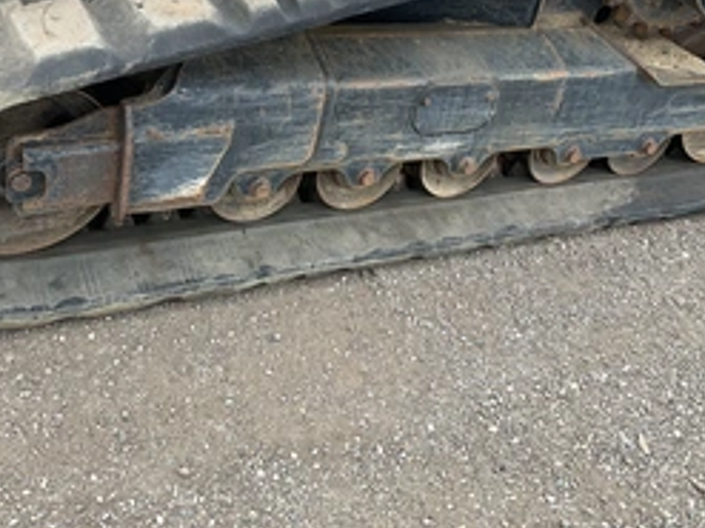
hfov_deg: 40.5
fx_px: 957
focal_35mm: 47
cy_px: 117
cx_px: 351
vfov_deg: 30.2
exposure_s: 1/134
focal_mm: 3
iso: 16
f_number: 1.8
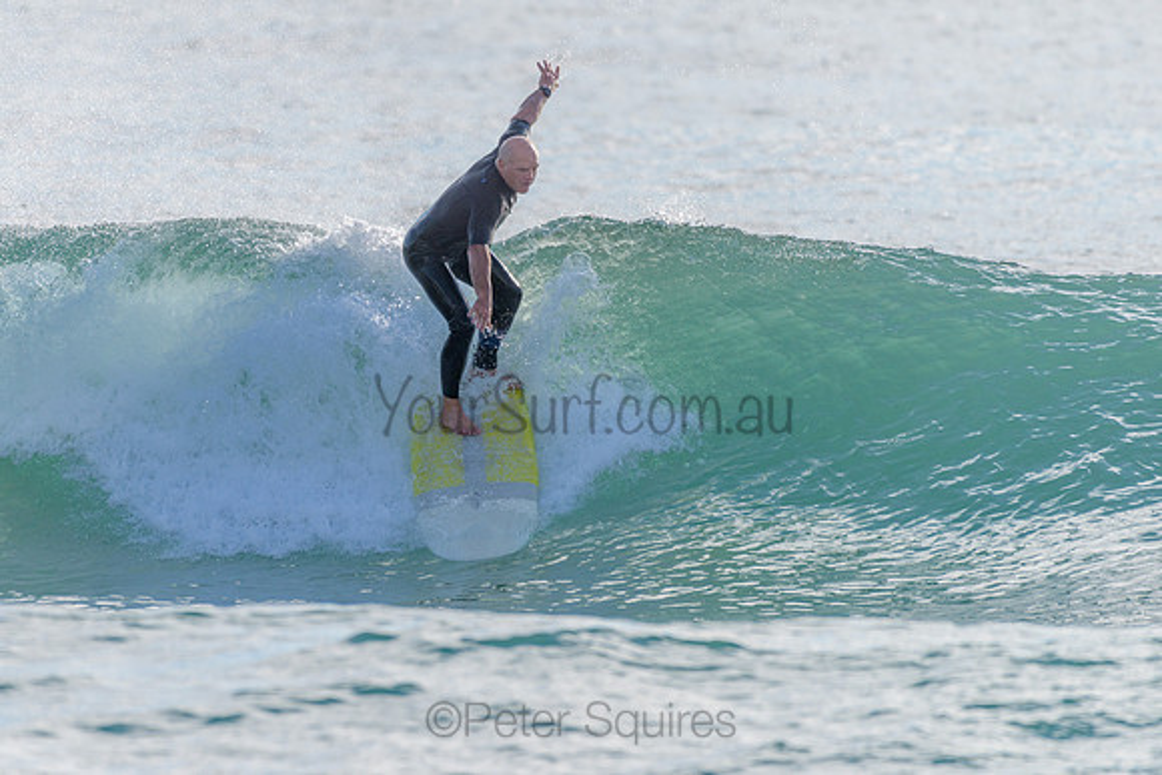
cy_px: 301
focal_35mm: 612
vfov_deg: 2.2
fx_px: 19749
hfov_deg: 3.4
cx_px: 451
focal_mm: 500
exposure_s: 1/2000
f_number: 5.6
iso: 180
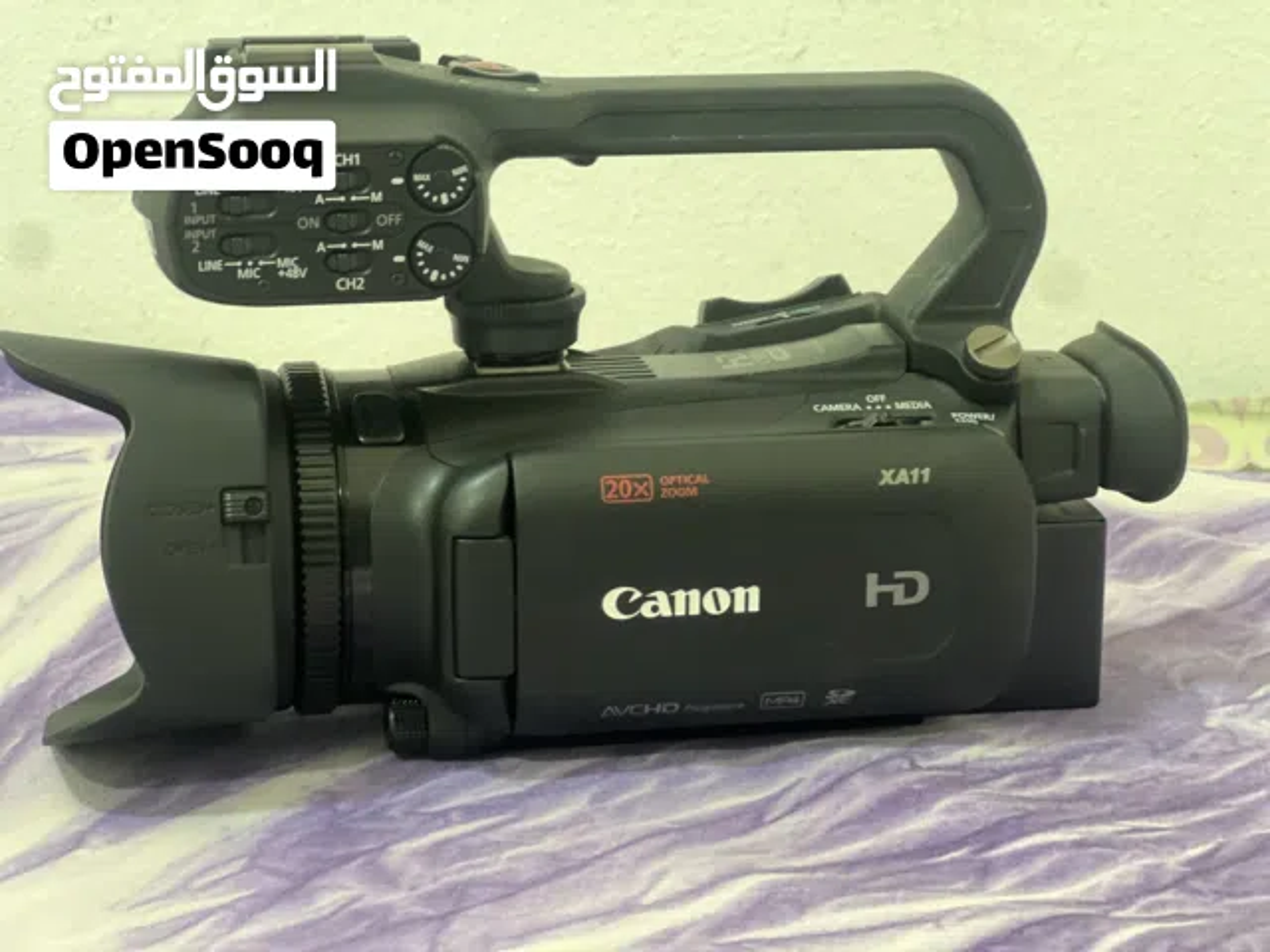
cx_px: 635
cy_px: 476
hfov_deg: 25.3
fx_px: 2825
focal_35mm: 77
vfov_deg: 19.1
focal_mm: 9
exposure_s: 1/14
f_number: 2.8
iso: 500
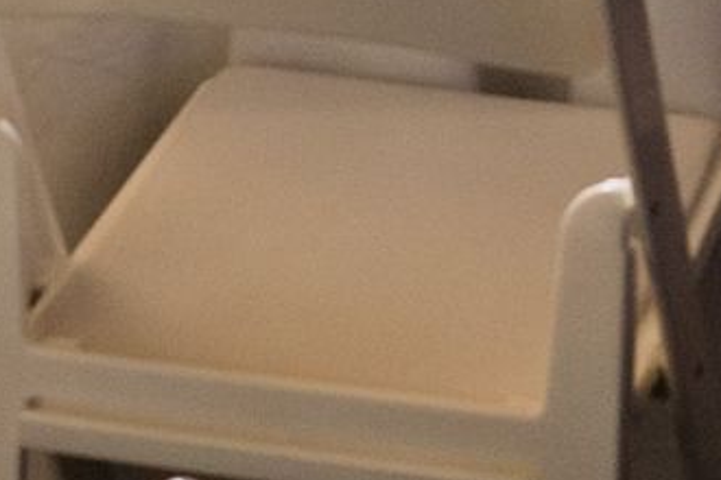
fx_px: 3645
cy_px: -968
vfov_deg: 6.8
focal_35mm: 182
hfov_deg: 11.2
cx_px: 690
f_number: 2.8
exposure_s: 1/15
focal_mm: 24
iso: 250
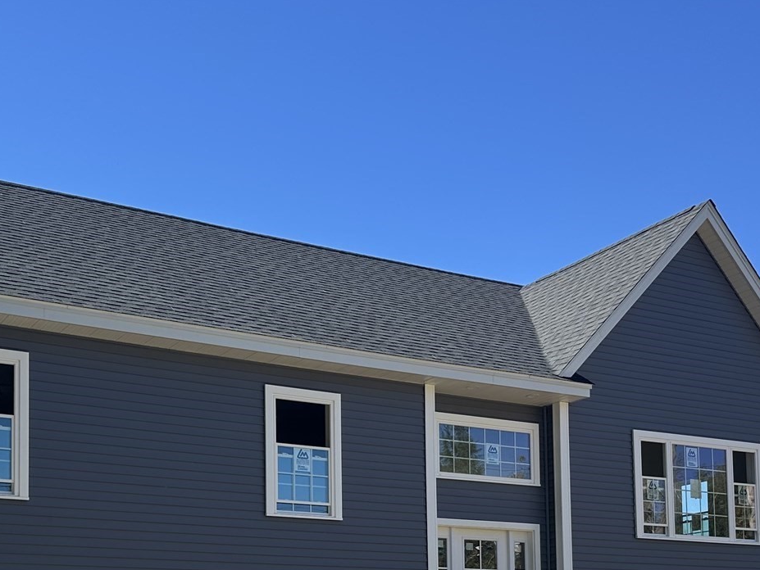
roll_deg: +0.9
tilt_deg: +5.4
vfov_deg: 26.2
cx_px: 349
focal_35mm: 53
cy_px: 558
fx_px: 1164
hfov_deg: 36.1
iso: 80
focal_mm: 6.86
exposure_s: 1/2882
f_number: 1.78
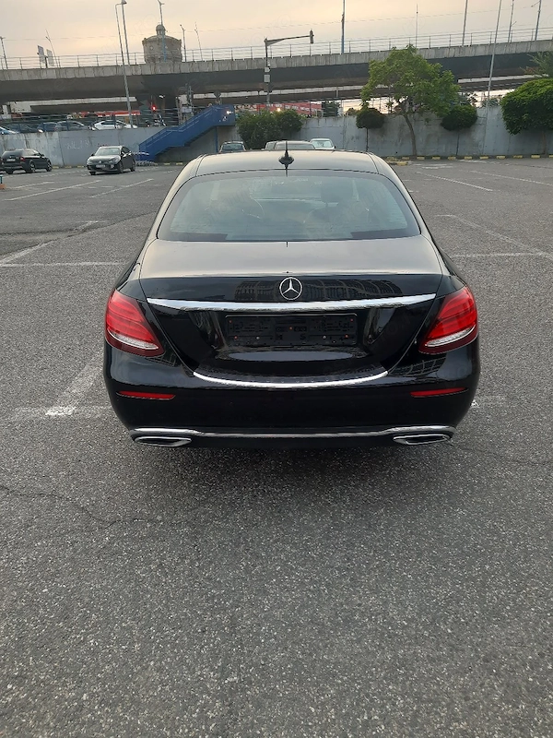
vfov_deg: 69.4
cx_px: 276
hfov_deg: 54.9
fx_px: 533
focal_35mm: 25
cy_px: 369
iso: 50
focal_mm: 4.6
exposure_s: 1/50
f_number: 2
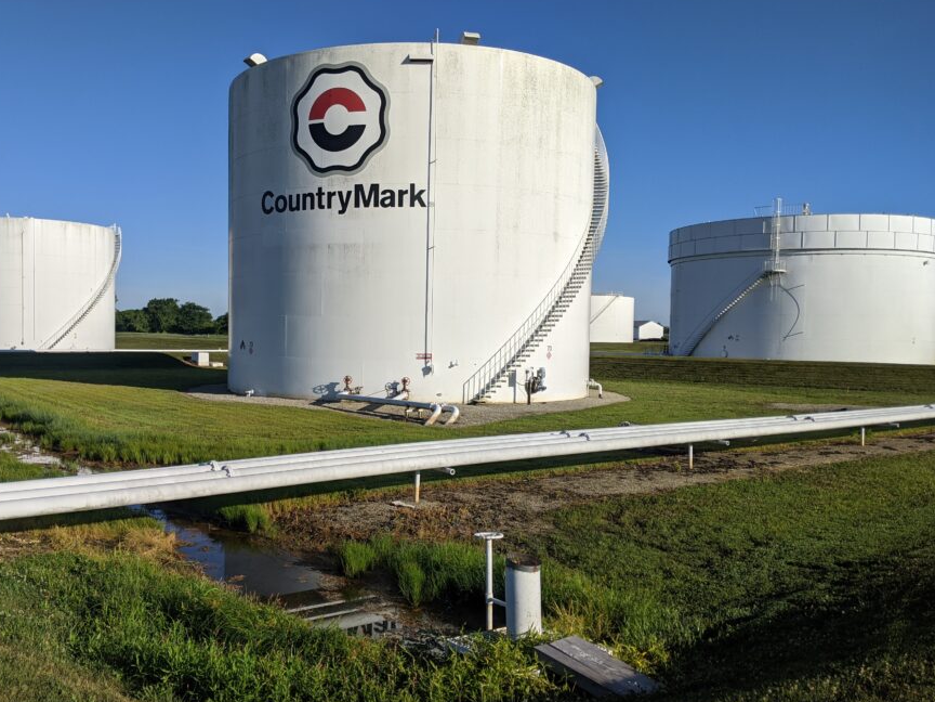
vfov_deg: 44.1
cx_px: 399
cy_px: 366
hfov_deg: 56.6
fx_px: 864
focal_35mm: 32
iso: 71
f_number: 1.8
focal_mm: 4.44
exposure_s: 1/5882
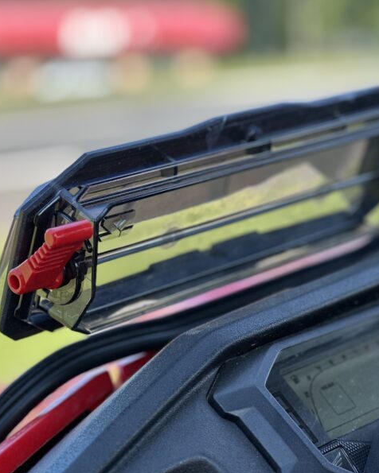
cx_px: 193
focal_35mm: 101
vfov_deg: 19.0
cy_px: 238
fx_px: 1416
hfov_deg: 15.2
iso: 25
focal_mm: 9
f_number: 2.8
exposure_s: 1/121
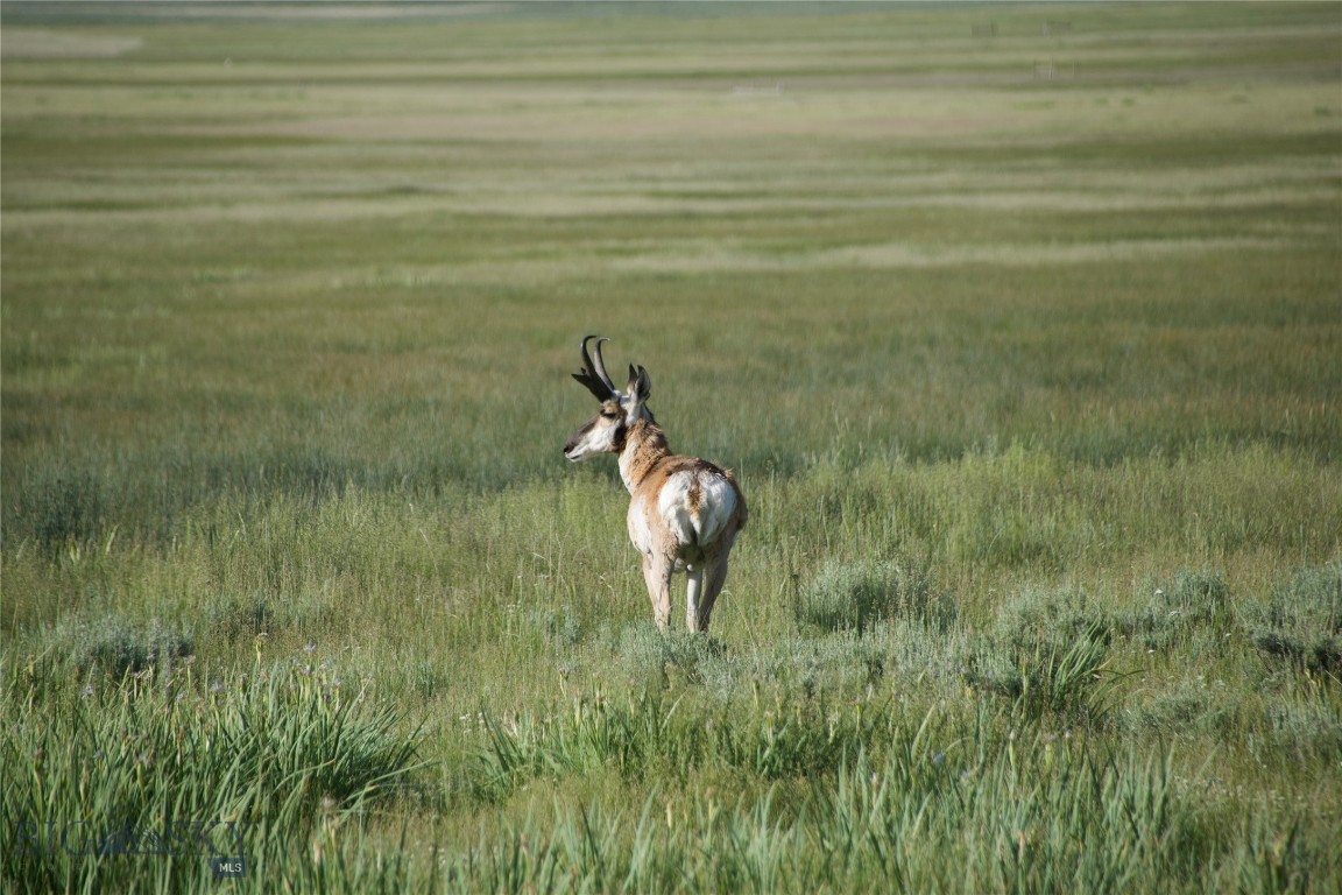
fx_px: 13978
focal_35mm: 375
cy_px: 448
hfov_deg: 5.5
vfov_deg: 3.7
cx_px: 671
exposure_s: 1/800
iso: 200
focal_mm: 250
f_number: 6.3
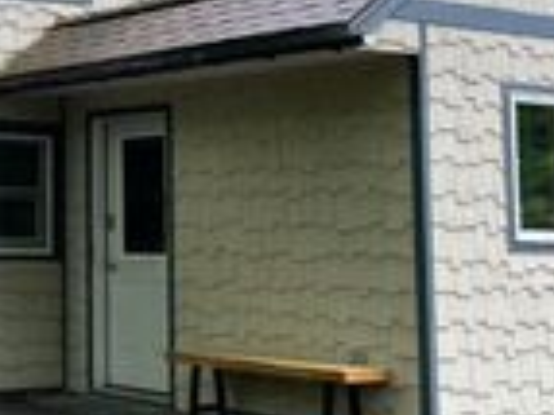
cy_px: 29
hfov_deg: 20.7
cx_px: -27
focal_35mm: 91
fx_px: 1455
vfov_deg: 16.0
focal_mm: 4.2
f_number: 1.6
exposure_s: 1/121
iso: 40
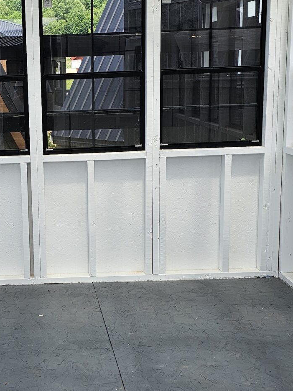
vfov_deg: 30.7
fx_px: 711
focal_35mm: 63
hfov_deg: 22.7
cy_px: 233
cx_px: 28
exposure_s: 1/425
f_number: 1.7
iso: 10
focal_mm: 6.3
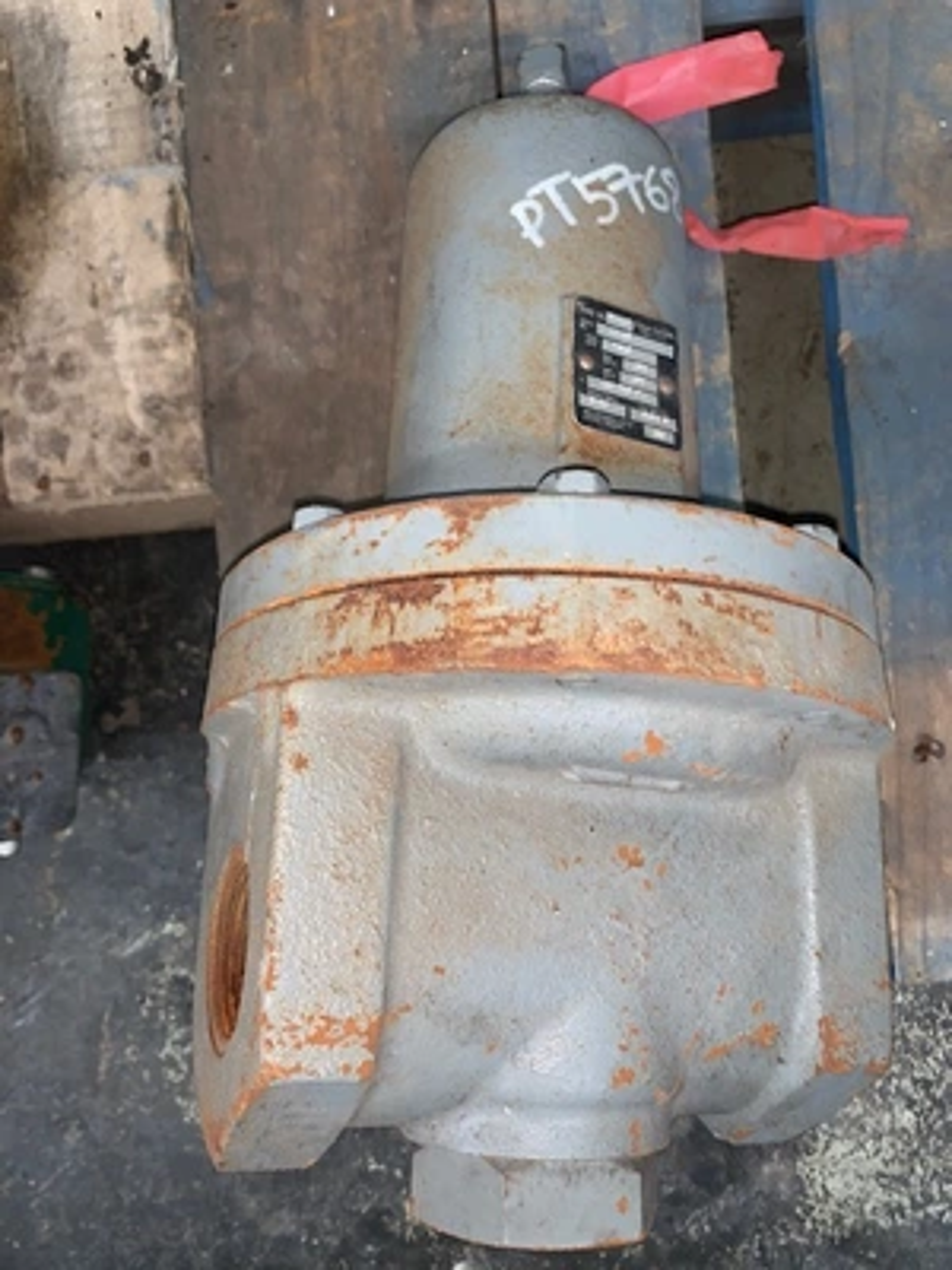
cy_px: 635
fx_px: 953
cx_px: 476
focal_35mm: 26
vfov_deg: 67.3
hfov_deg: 53.1
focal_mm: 4.25
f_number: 1.8
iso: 25
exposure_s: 1/6
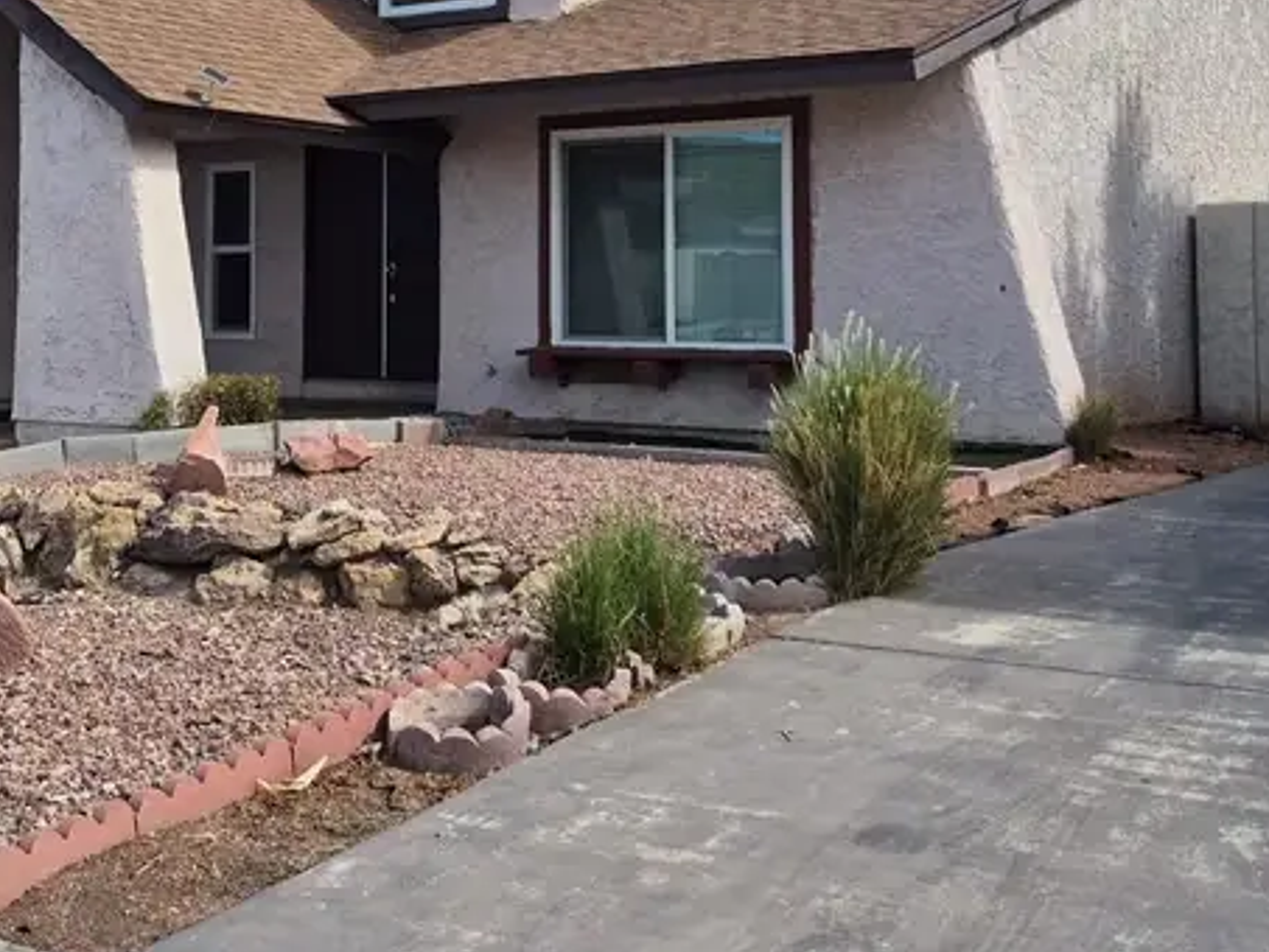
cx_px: 311
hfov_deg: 35.9
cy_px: 160
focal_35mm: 52
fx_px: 1907
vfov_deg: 27.4
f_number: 1.8
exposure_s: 1/1532
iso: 25
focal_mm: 5.4
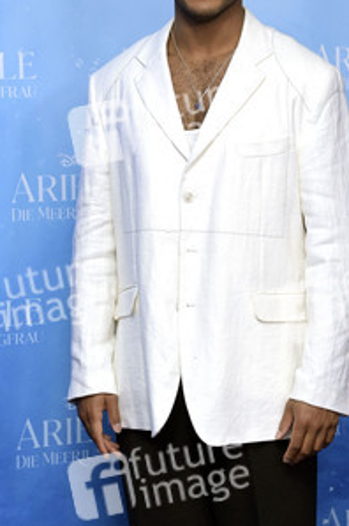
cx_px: 210
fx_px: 1603
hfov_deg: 12.4
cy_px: 214
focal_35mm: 110
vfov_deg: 18.6
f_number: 5.6
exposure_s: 1/250
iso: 2000
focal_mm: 82
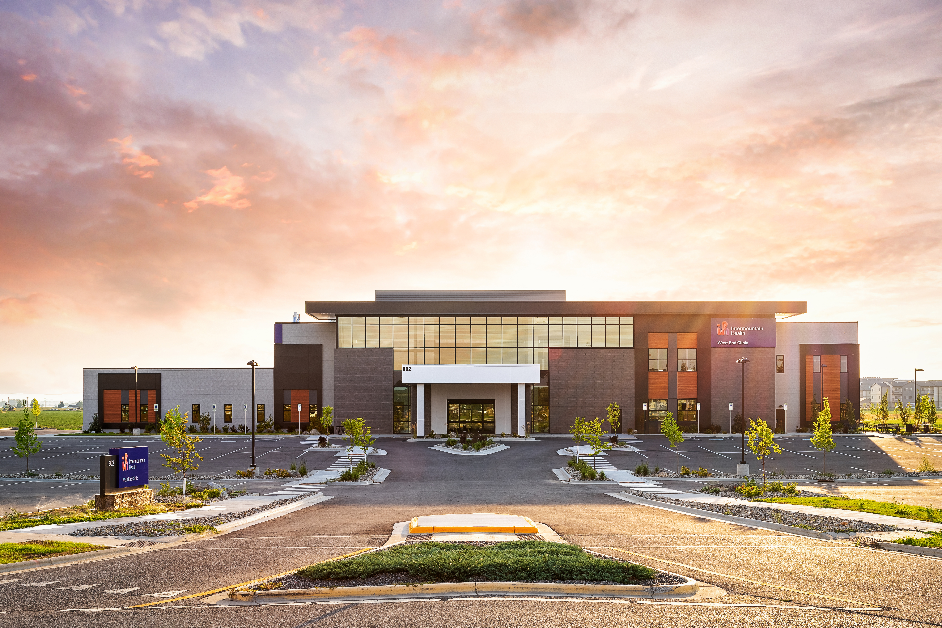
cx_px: 471
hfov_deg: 43.6
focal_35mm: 45
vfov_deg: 29.9
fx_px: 1177
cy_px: 314
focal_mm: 45
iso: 64
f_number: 11
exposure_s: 1/30
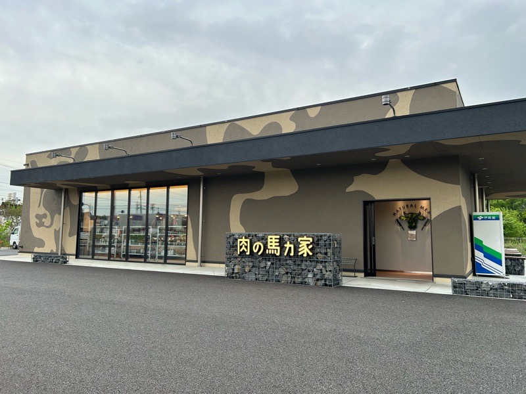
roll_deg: -1.2
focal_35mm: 26
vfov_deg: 53.1
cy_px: 197
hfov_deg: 67.3
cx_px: 263
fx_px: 395
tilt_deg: +5.8
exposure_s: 1/461
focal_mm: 5.7
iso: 50
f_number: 1.5
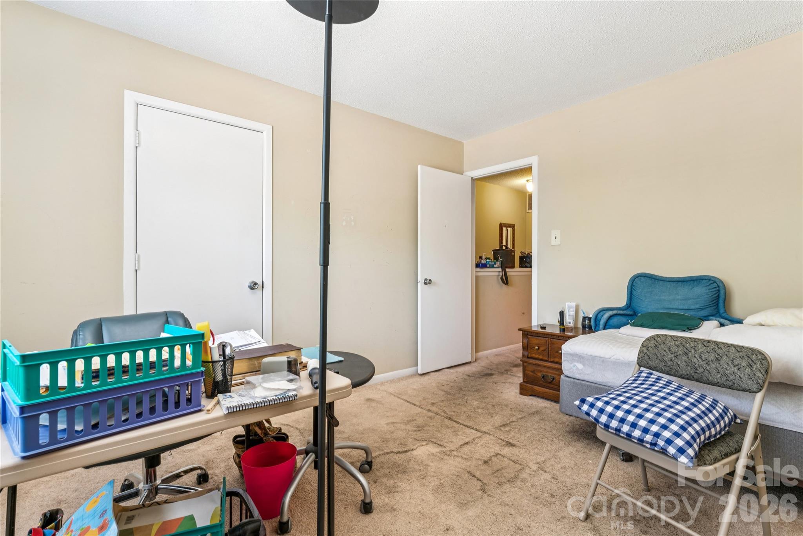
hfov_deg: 94.6
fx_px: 370
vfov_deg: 71.7
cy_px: 268
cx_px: 402
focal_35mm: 17
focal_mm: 16.6
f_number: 13
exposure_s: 1.3
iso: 100
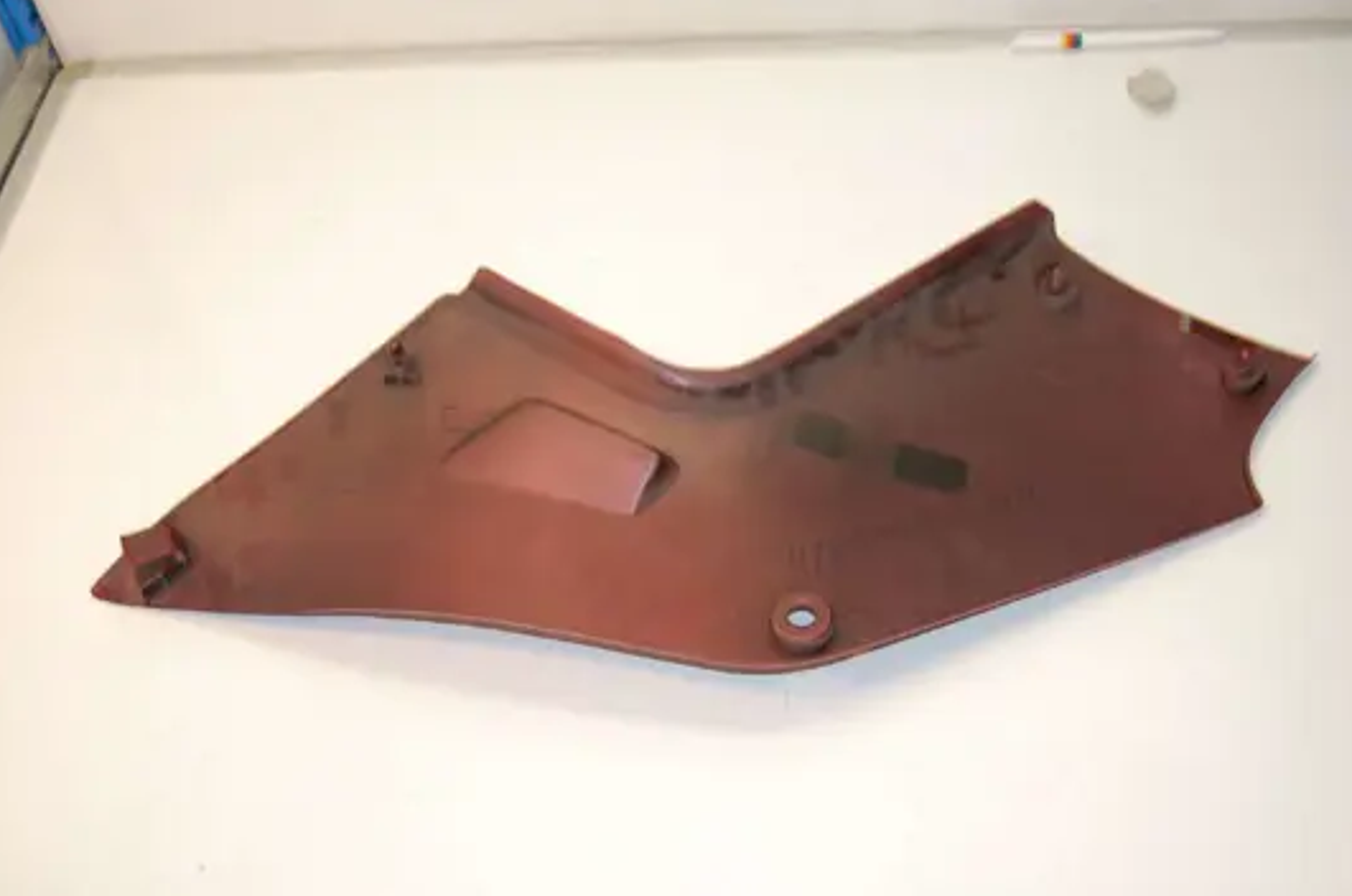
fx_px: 1781
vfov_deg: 28.2
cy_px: 445
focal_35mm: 48
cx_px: 679
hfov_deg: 41.6
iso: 400
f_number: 4.5
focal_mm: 31
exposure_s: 1/60
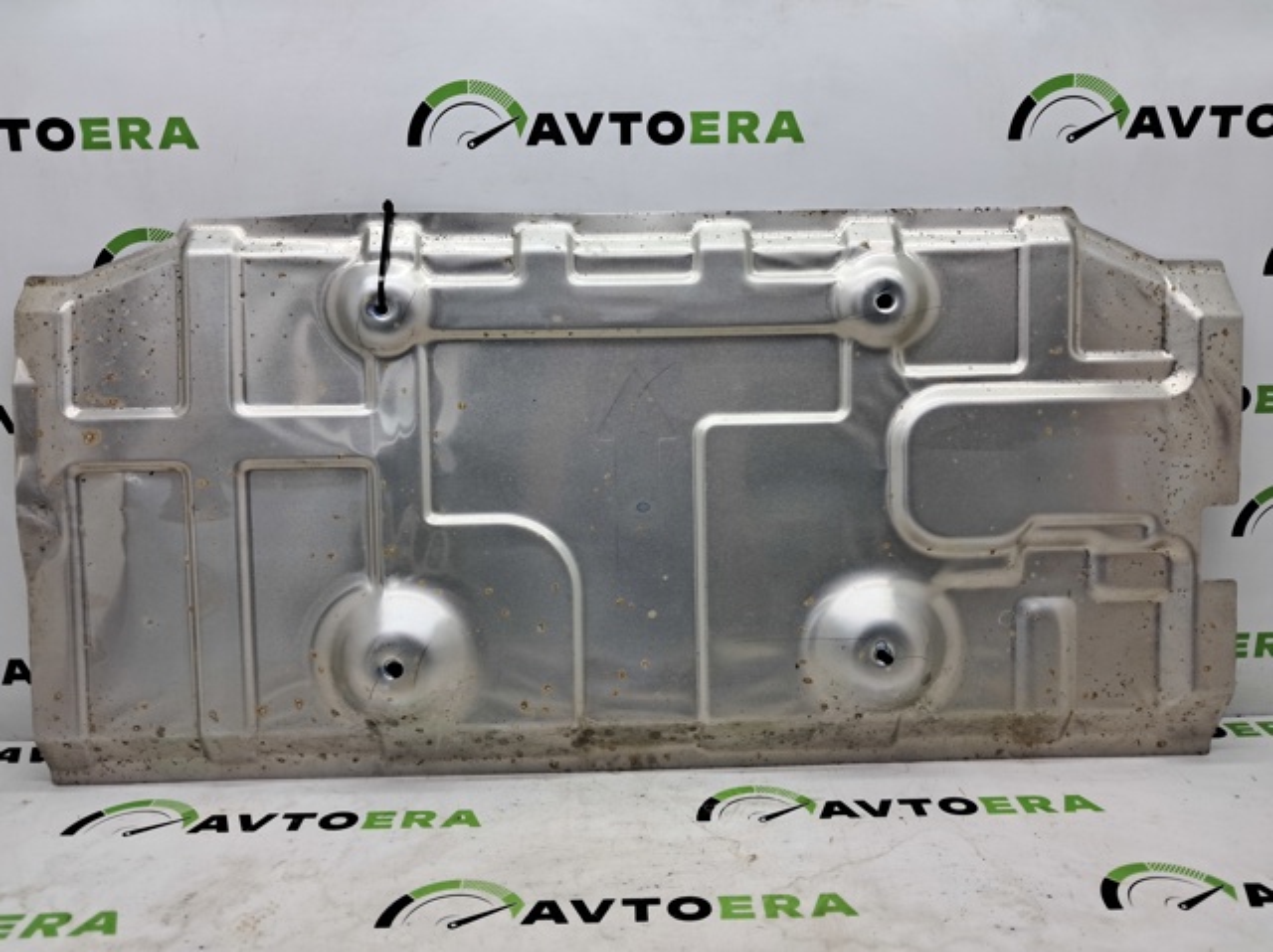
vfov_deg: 51.3
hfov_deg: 65.4
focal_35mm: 27
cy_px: 476
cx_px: 636
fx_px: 992
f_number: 1.8
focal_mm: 4
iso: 50
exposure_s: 1/100
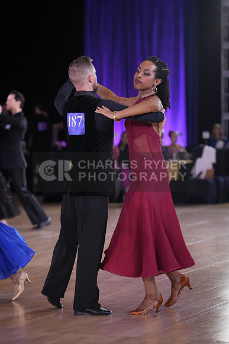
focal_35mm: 150
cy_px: 172
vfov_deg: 13.7
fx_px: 1430
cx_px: 114
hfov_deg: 9.2
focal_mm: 150
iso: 2000
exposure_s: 1/500
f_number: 3.5
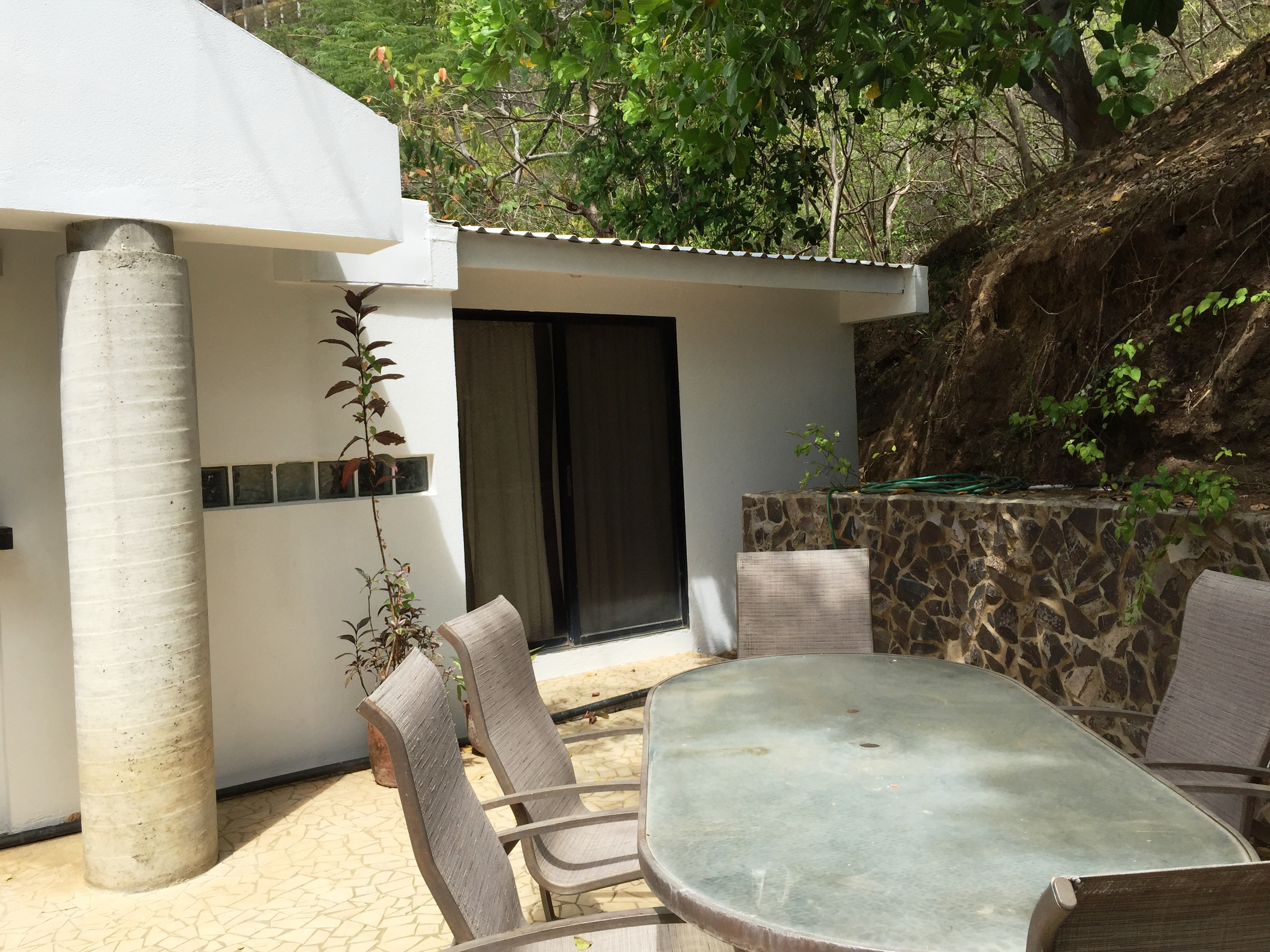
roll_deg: +1.3
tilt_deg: -0.9
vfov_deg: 48.2
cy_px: 476
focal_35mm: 29
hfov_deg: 61.7
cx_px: 635
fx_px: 1064
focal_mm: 4.15
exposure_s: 1/1582
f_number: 2.2
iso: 32
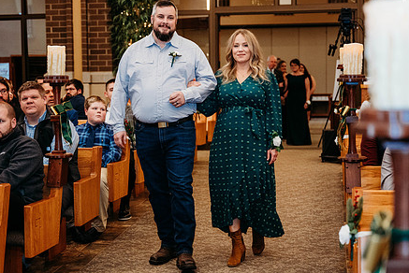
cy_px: 154
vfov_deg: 19.8
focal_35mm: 69
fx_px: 784
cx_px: 193
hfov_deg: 29.2
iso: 2000
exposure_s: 1/200
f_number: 2.8
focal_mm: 52
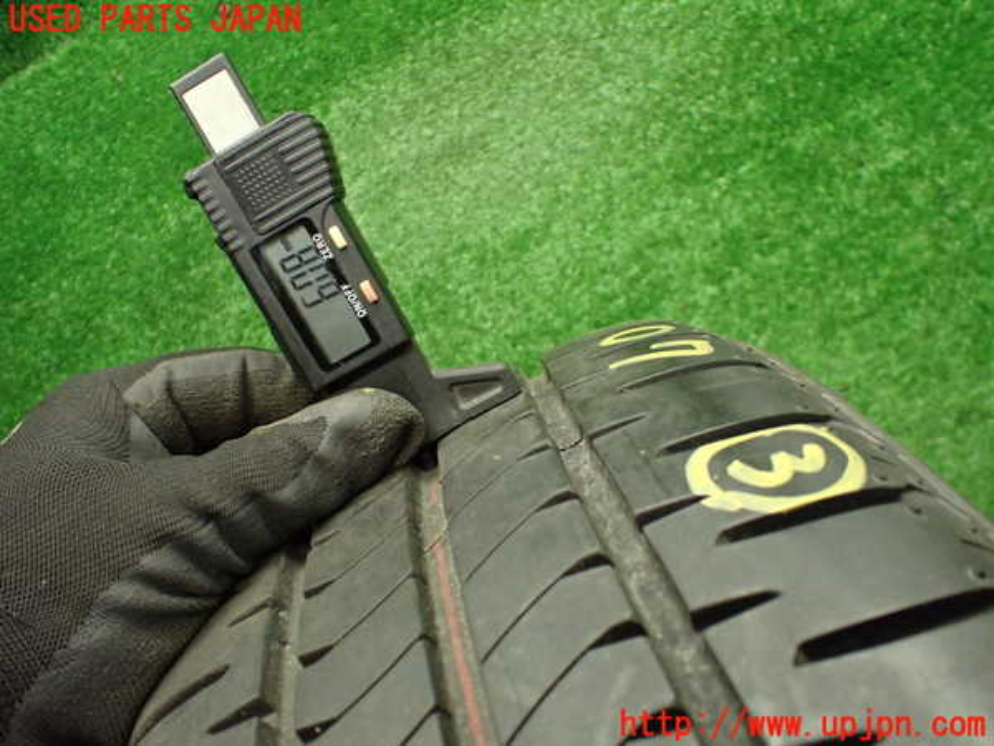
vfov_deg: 46.8
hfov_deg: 60.0
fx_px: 861
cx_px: 497
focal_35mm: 30
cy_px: 373
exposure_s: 1/125
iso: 800
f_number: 2.3
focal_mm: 5.4
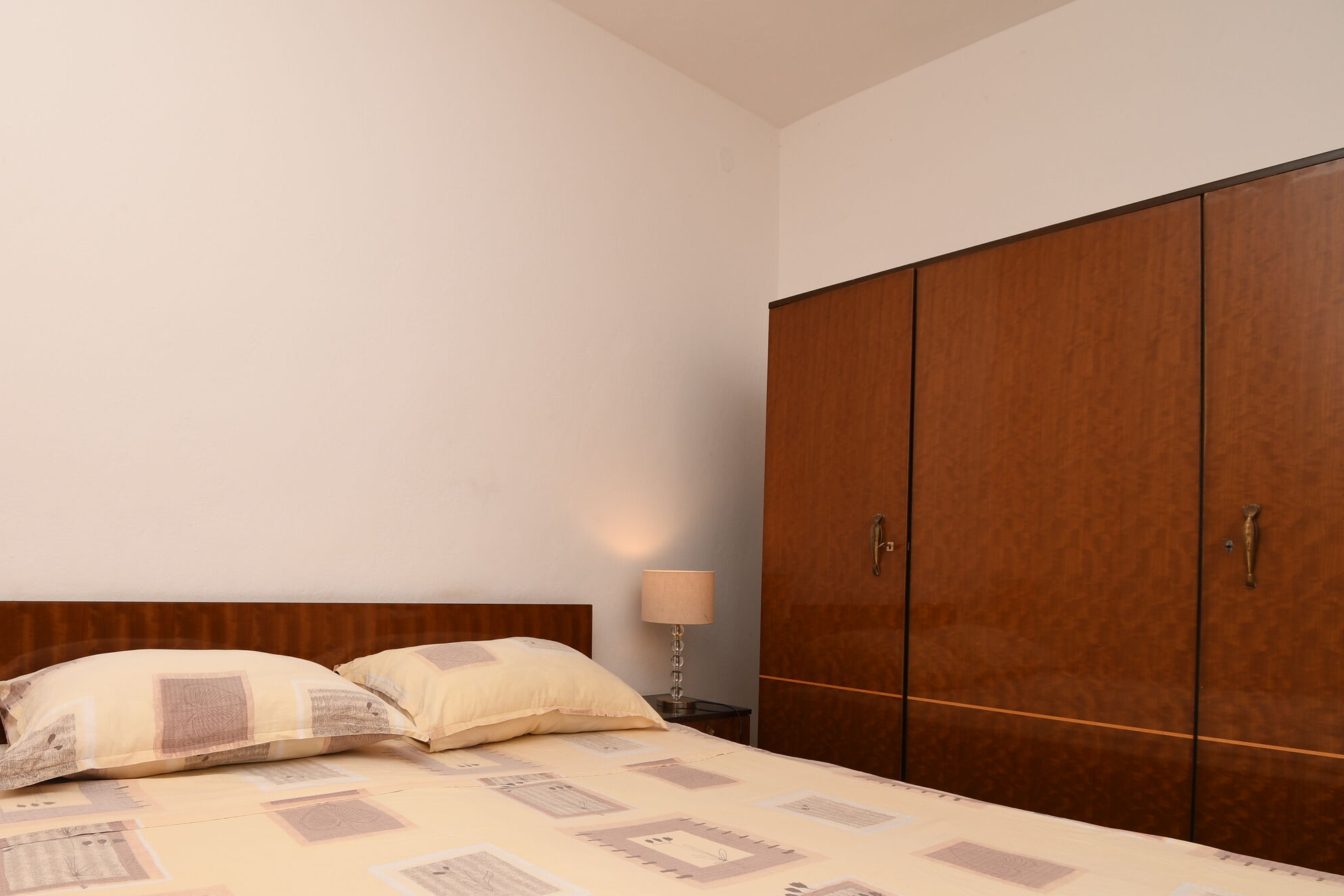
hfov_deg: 78.3
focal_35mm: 21
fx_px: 784
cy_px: 558
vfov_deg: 58.8
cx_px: 437
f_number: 8
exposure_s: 1/100
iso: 160
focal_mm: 10
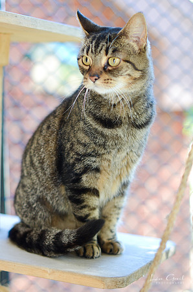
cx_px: 96
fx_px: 606
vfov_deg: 27.0
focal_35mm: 75
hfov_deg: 18.1
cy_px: 146
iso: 250
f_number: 2.2
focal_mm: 50
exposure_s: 1/160
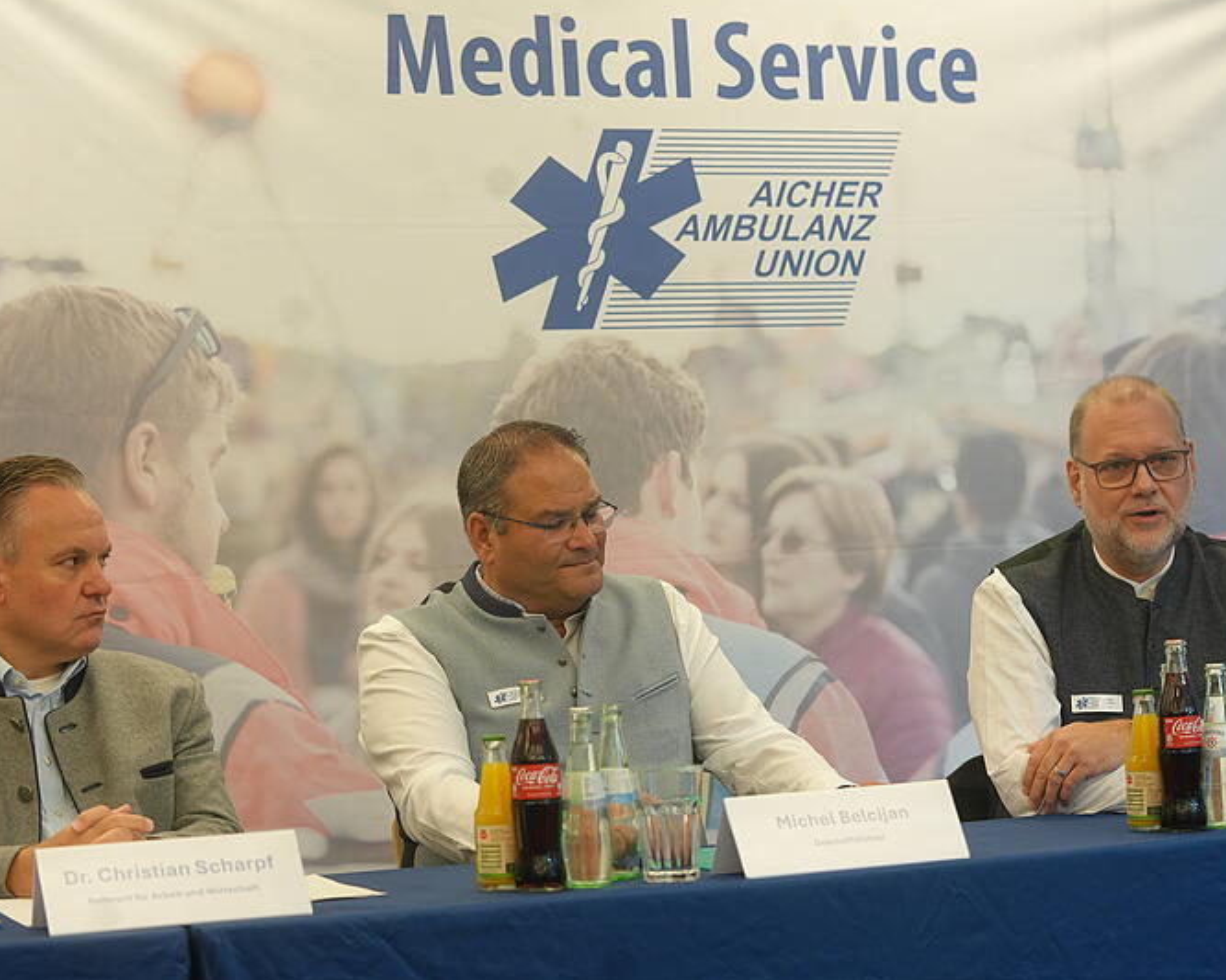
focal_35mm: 80
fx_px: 2902
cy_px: 488
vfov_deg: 19.2
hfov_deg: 23.9
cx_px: 614
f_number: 4
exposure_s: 1/160
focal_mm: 70
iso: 1600
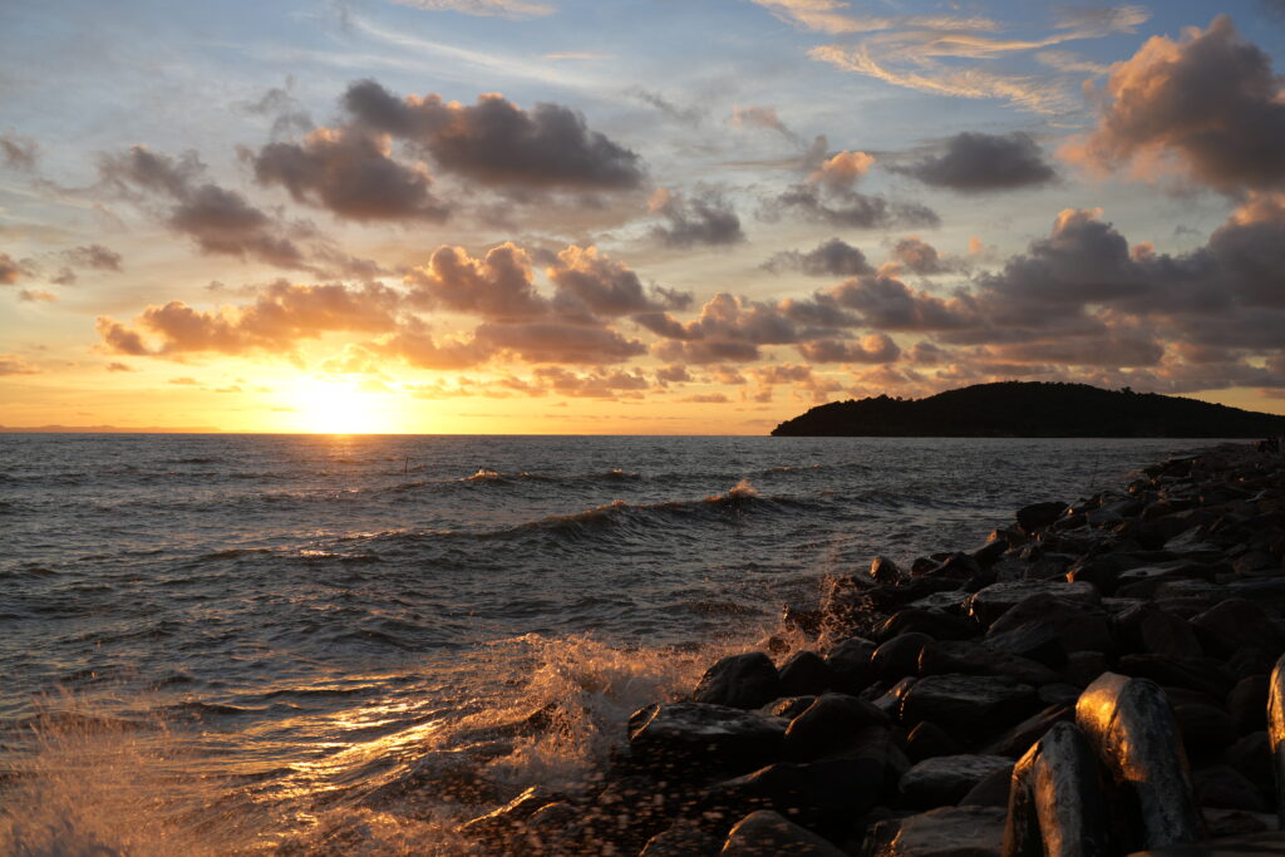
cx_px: 642
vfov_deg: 38.9
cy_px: 428
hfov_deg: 55.8
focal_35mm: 34
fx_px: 1214
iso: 100
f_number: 6.3
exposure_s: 1/160
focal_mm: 34
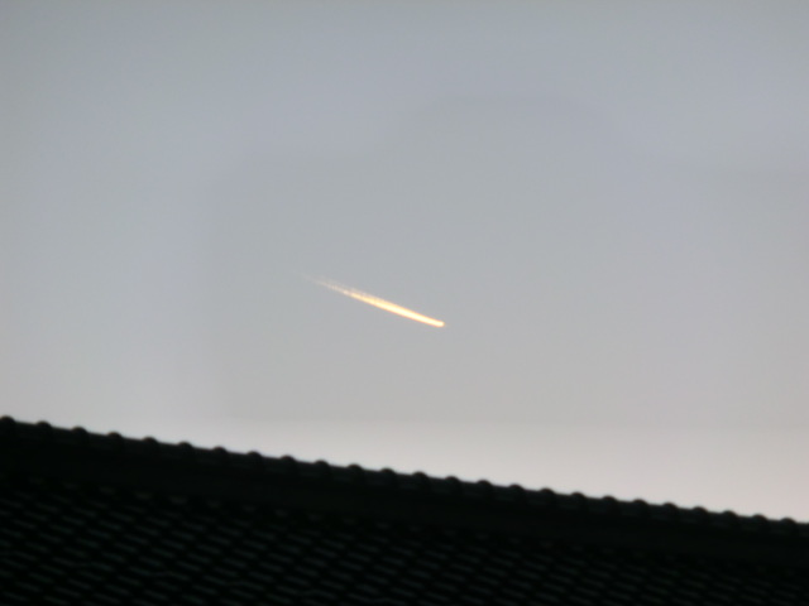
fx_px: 7011
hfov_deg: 6.6
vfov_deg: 5.0
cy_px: 303
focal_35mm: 300
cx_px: 404
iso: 100
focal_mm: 53
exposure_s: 1/160
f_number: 5.9
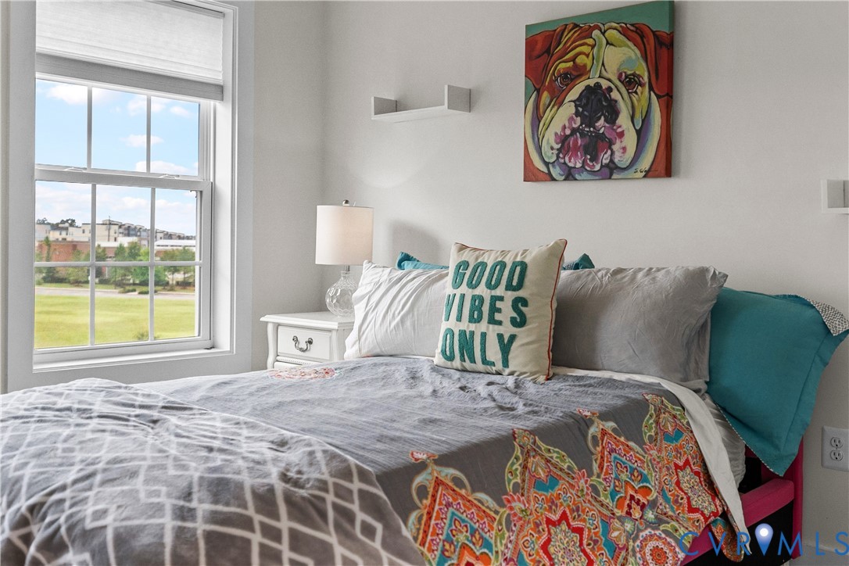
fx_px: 849
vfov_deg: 36.9
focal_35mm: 36
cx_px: 424
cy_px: 283
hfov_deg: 53.1
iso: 1250
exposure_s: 1/320
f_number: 2.8
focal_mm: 24
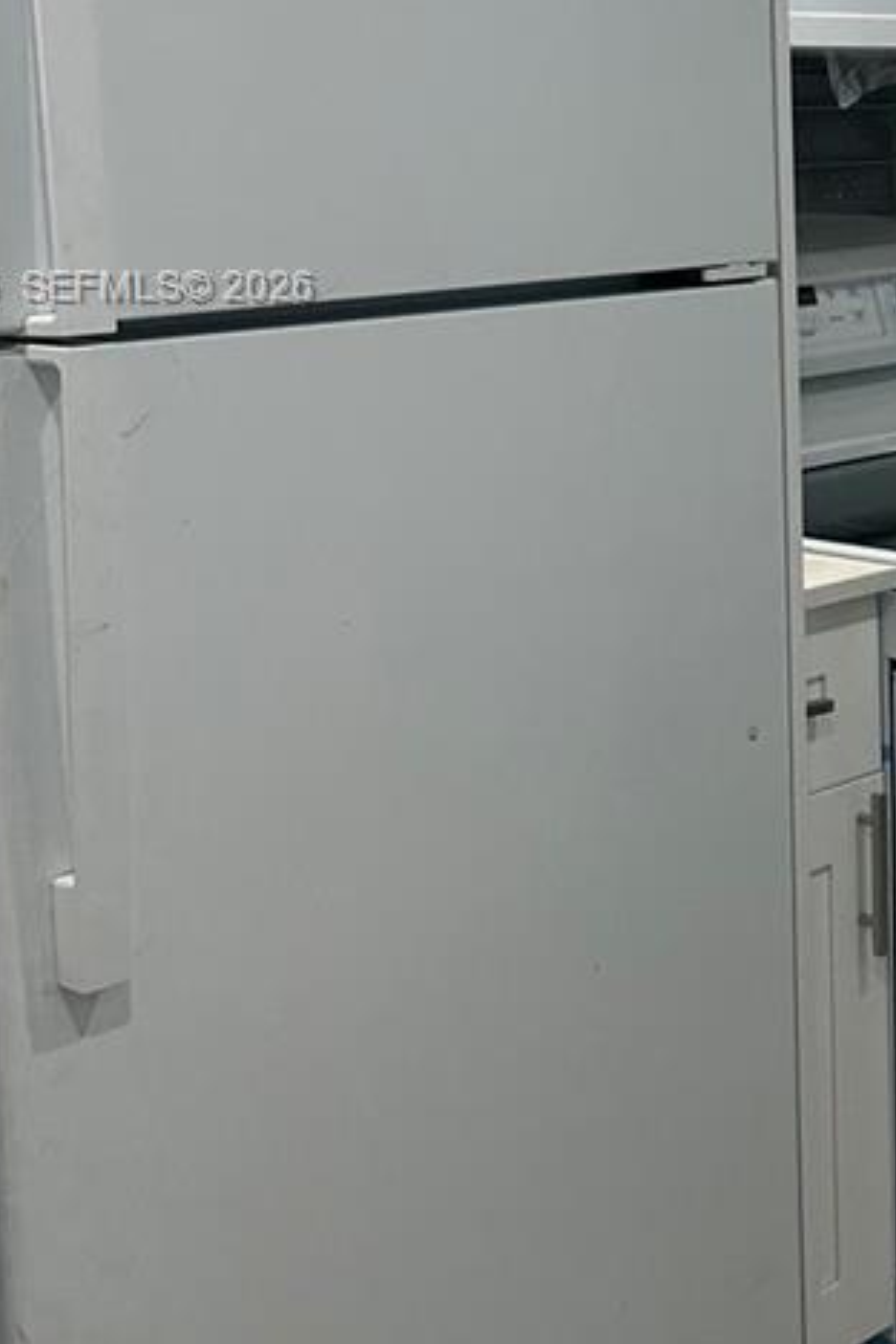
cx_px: 1074
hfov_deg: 19.9
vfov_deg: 30.7
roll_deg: +1.0
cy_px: 290
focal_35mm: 64
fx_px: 2389
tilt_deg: -3.0
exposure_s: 1/120
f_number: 1.78
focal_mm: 6.86
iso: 160
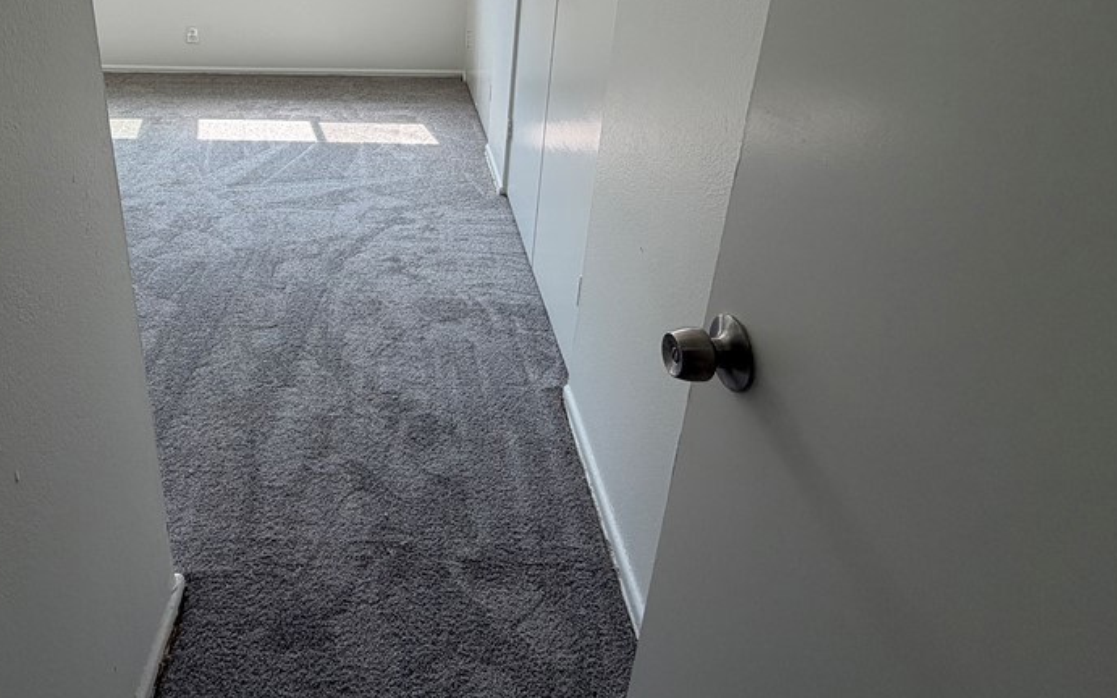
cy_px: 118
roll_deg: -0.9
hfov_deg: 78.1
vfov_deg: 50.9
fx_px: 670
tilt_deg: -19.5
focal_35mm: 22
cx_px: 415
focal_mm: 2.22
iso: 64
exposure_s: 1/121
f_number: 2.2
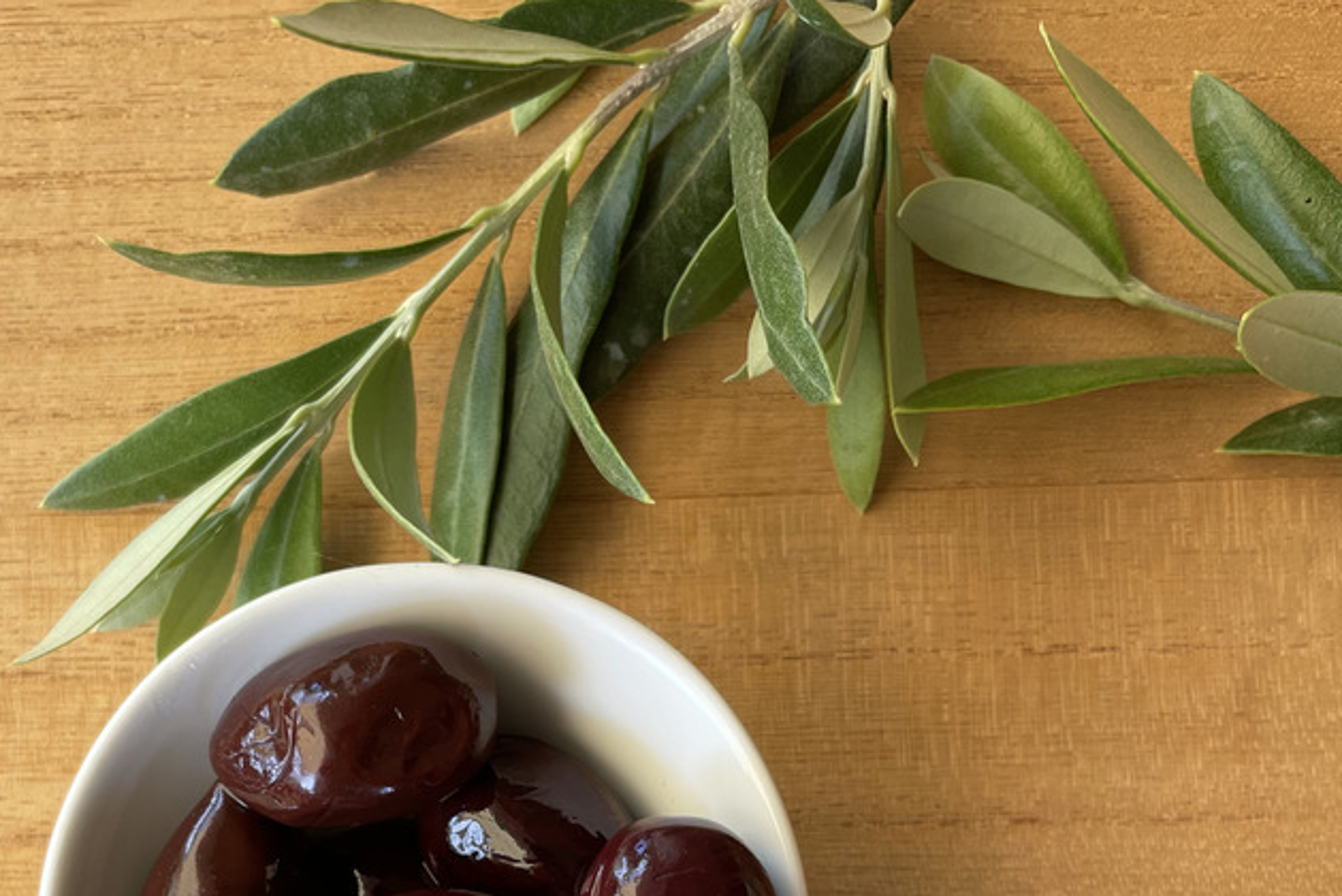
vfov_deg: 28.2
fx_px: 1641
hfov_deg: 44.4
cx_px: 572
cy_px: 949
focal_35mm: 44
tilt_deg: -87.3
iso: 32
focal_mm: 4.2
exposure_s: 1/130
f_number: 1.6
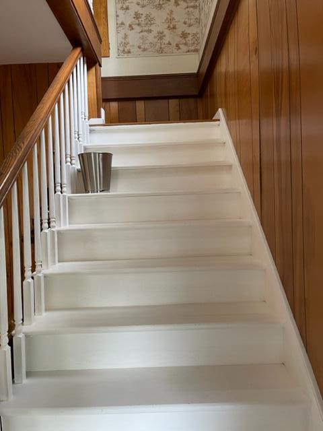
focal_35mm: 26
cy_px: 216
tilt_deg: -1.5
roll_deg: +2.9
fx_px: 323
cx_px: 162
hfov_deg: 53.1
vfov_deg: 67.3
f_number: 1.6
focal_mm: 5.1
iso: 250
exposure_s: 1/60
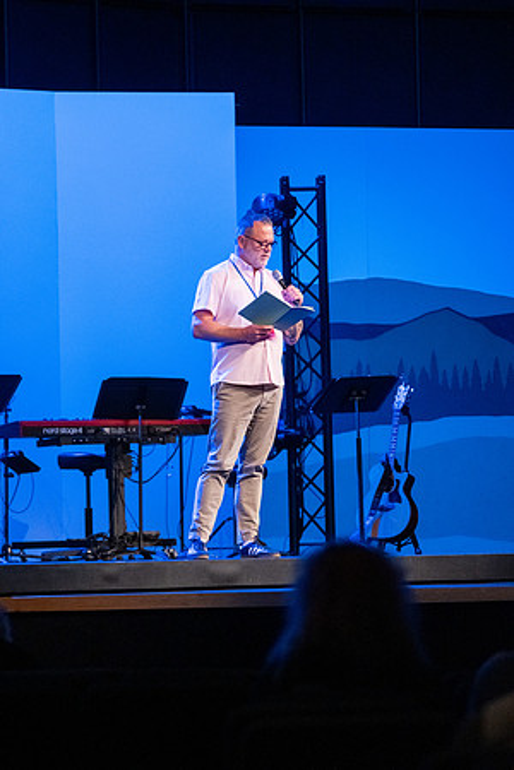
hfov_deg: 4.7
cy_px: 385
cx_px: 257
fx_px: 6296
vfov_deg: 7.0
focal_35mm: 294
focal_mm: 196
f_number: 4
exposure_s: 1/300
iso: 5000
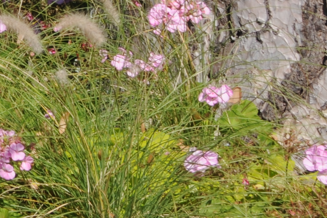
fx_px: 1526
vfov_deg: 7.8
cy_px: -249
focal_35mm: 168
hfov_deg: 11.0
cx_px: -342
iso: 200
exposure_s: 1/80
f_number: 22
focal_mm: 26
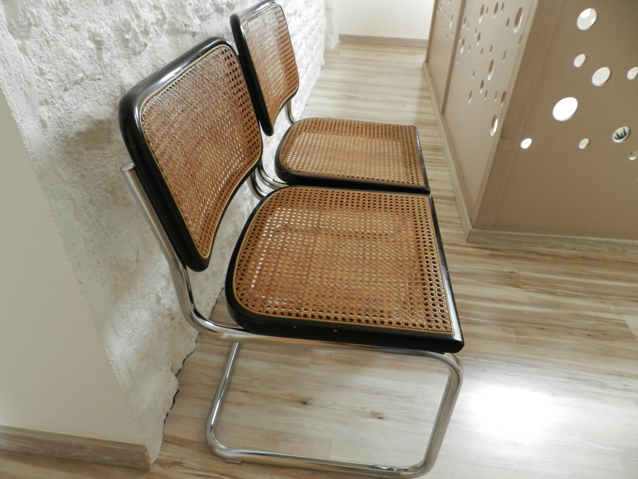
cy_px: 240
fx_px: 424
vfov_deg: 58.9
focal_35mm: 23
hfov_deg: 73.9
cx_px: 319
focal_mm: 4
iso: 400
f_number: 3.4
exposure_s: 1/15
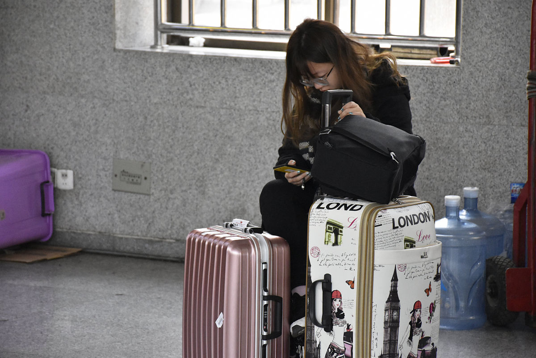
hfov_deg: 12.2
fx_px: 2501
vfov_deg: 8.2
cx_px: 268
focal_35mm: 168
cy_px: 179
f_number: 5.6
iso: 4500
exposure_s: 1/200
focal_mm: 112
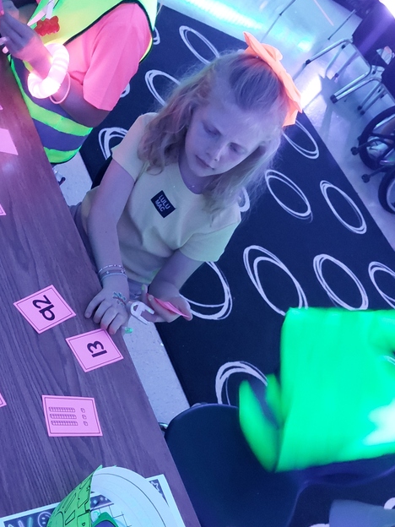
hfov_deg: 35.1
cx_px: 176
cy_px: 303
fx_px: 624
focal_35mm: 41
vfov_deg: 45.6
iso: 1600
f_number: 1.8
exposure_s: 1/15
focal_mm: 4.69
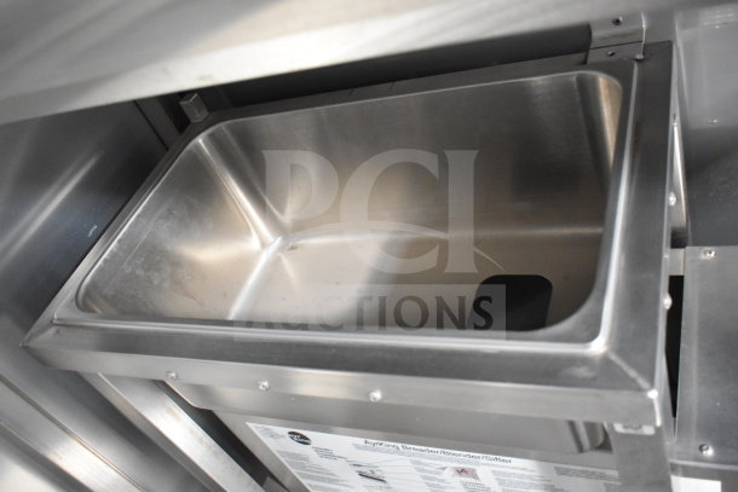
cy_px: 246
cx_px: 369
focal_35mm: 33
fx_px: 677
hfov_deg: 57.2
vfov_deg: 40.0
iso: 4500
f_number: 3.8
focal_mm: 22
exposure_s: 1/30
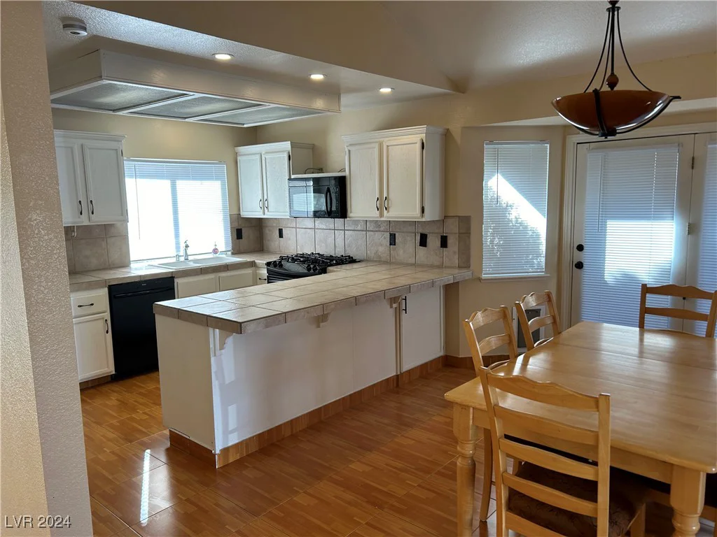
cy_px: 268
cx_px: 358
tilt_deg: -7.3
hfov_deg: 67.3
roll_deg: +1.6
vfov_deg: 53.1
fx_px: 539
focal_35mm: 26
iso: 32
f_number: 1.5
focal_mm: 5.7
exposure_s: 1/128
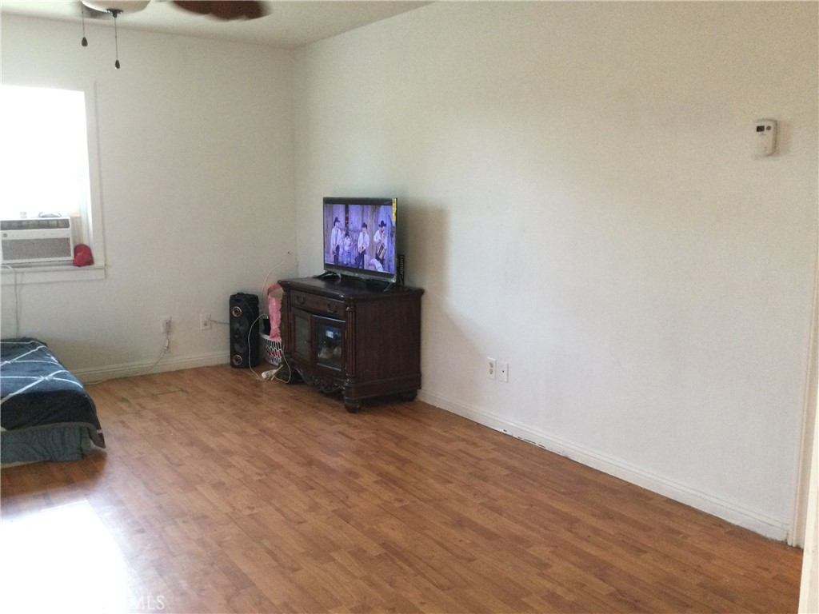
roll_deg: -2.4
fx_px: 733
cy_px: 307
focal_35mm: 31
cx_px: 410
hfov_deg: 58.4
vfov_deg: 45.4
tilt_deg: -9.2
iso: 160
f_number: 2.4
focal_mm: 3.3
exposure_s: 1/30
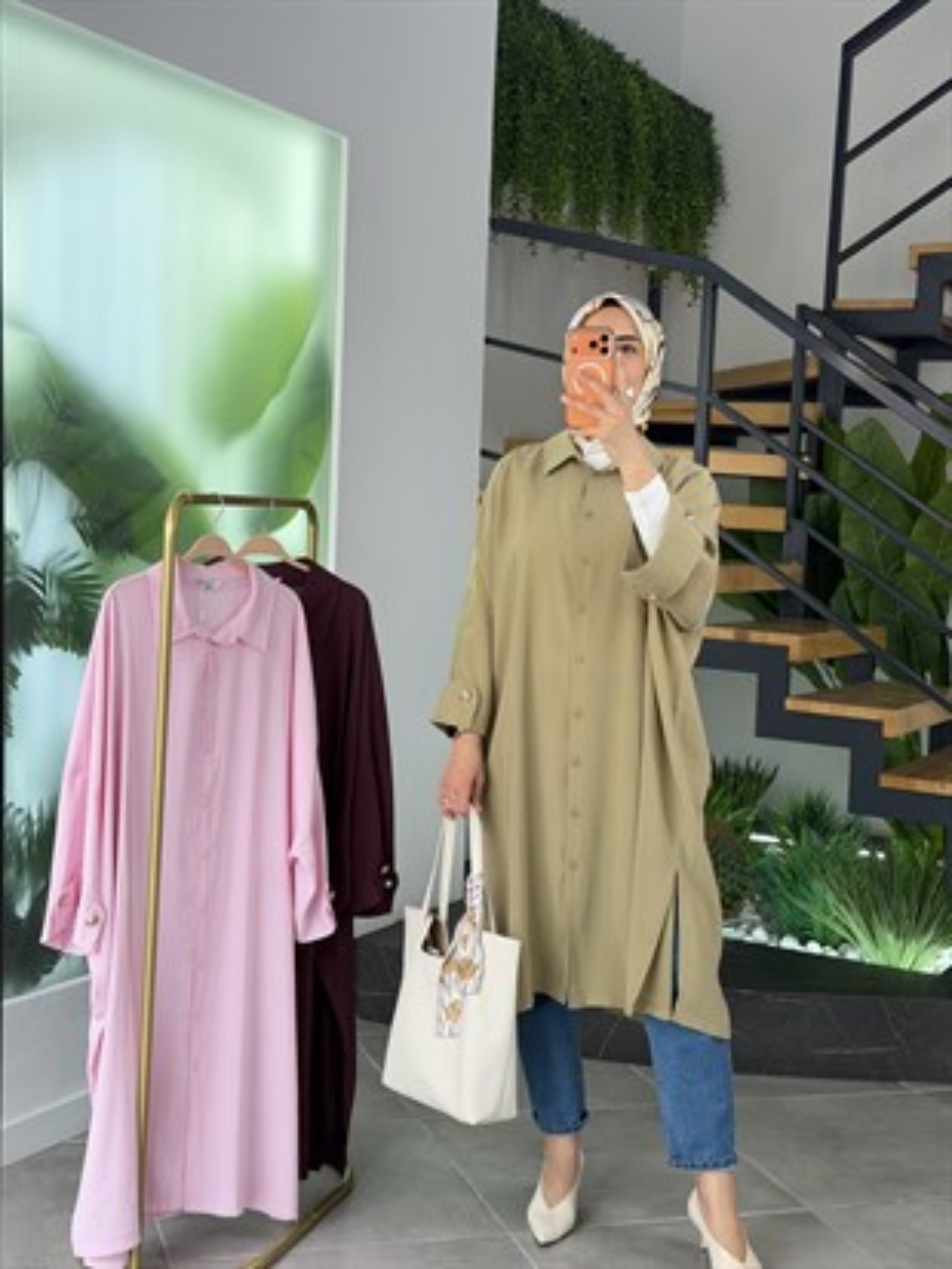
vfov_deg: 39.6
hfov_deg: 30.3
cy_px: 634
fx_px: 1759
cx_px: 476
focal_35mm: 48
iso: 64
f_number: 1.78
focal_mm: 6.76
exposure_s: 1/181
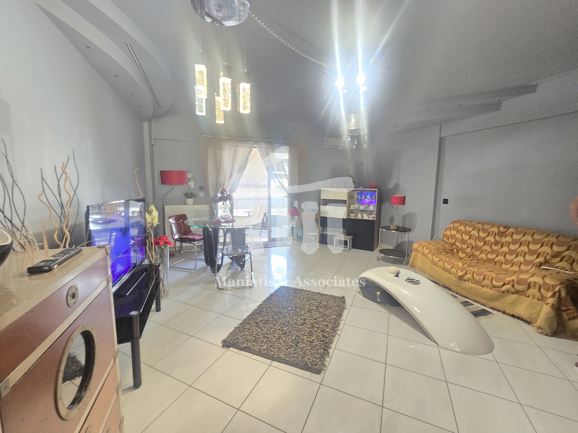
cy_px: 216
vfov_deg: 89.9
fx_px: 217
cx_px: 289
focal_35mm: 13
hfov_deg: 106.2
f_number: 2.2
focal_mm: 2.2
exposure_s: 1/50
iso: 640
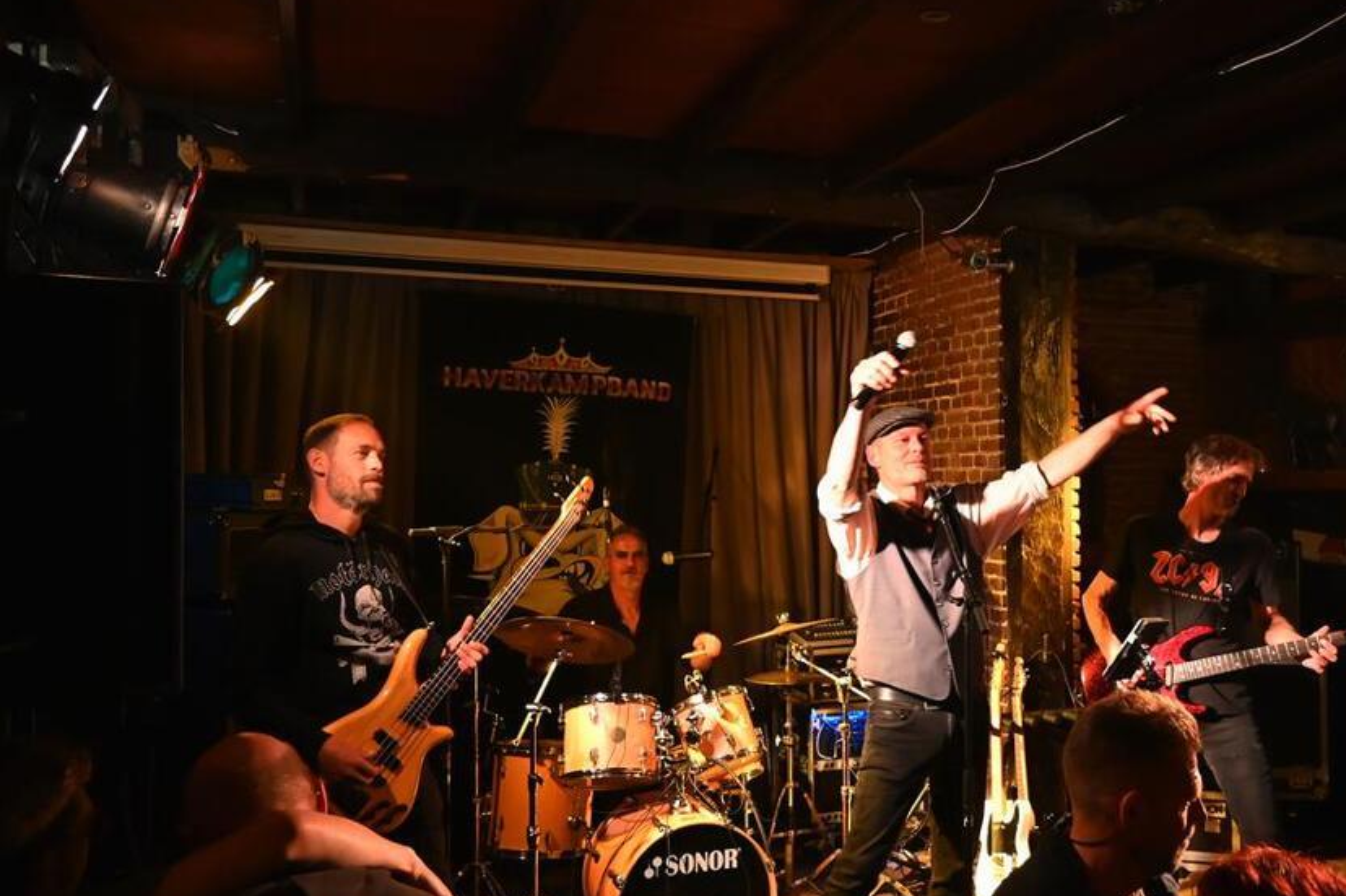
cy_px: 449
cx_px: 795
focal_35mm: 33
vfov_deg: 39.9
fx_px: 1233
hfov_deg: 56.9
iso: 3600
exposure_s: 1/60
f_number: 3.5
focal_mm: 18
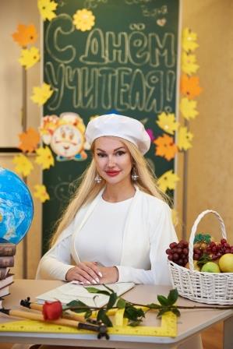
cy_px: 174
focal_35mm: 60
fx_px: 582
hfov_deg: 22.6
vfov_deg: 33.4
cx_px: 116
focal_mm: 60
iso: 250
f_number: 2.8
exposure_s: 1/200
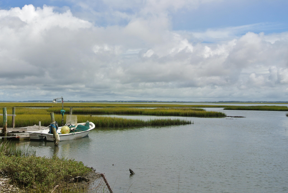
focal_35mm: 52
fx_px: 416
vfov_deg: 26.1
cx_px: 126
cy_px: 106
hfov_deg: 38.1
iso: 100
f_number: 5
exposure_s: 1/1000
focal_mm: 16.3
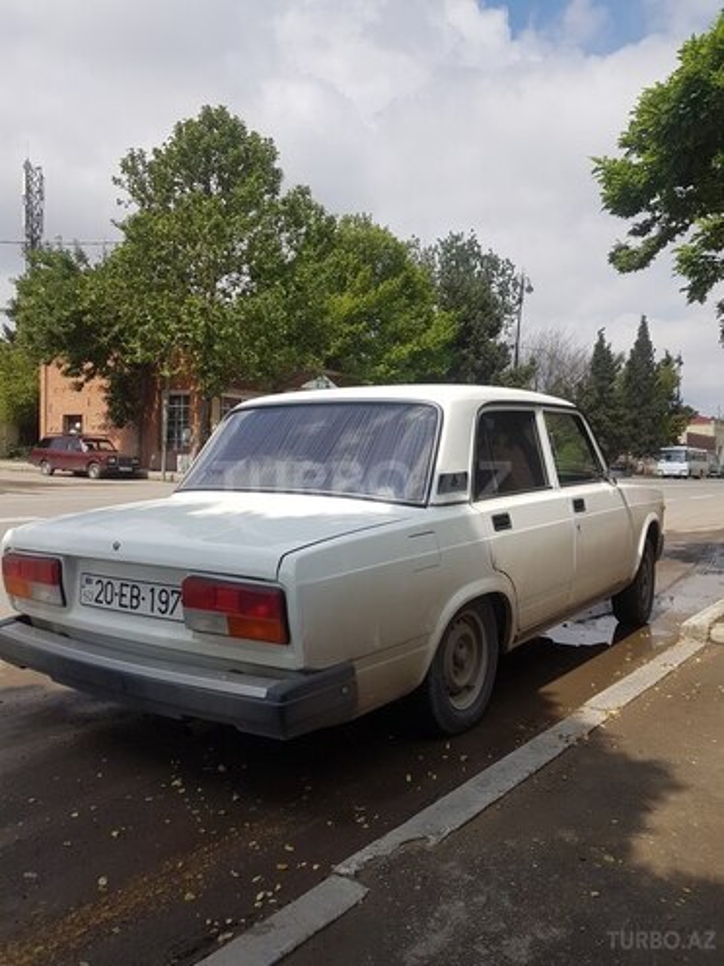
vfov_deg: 67.3
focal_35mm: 26
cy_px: 483
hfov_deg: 53.1
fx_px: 725
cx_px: 362
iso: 40
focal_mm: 4.2
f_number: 1.7
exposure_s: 1/2384
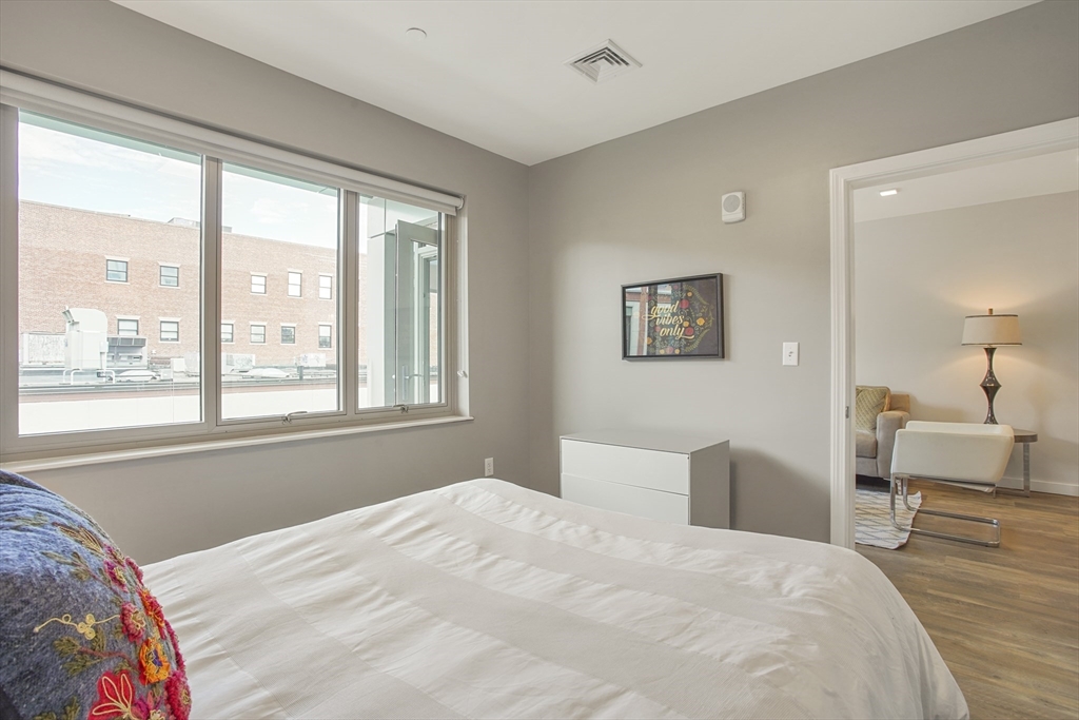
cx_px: 540
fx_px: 510
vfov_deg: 70.5
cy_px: 360
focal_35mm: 17
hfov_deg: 93.3
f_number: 11
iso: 250
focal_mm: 17
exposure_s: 1/10
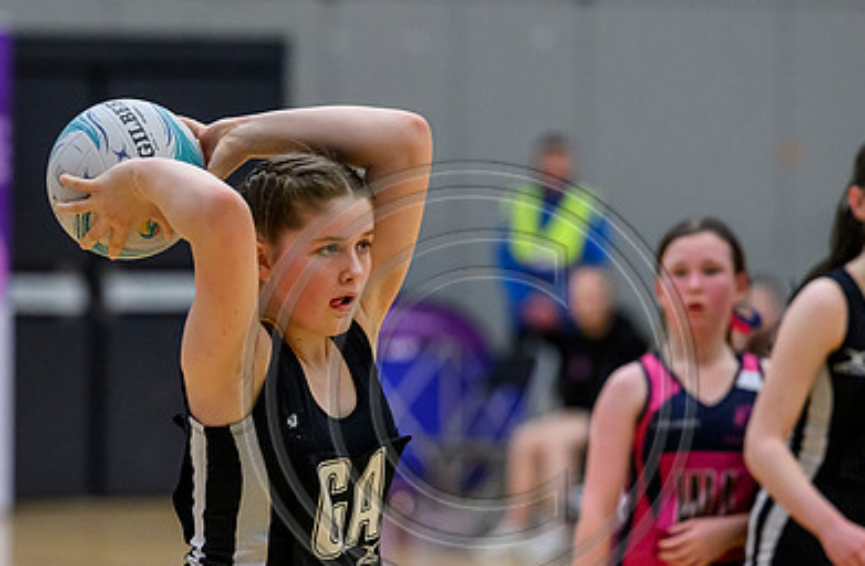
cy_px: 260
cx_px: 289
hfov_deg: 6.2
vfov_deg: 4.1
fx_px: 7981
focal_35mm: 334
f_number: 3.5
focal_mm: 175
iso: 6400
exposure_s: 1/1000
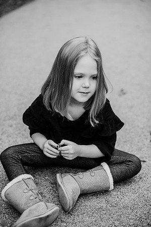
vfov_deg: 39.6
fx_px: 315
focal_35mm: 50
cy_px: 114
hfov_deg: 27.0
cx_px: 76
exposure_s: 1/800
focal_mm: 50
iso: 320
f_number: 2.2
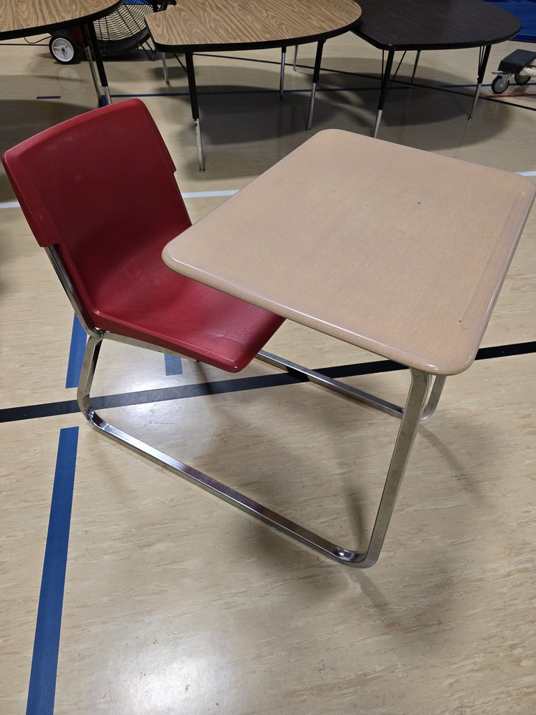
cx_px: 268
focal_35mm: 23
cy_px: 358
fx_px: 475
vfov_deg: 73.9
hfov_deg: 58.9
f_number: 1.7
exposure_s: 1/120
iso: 400
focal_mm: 6.3
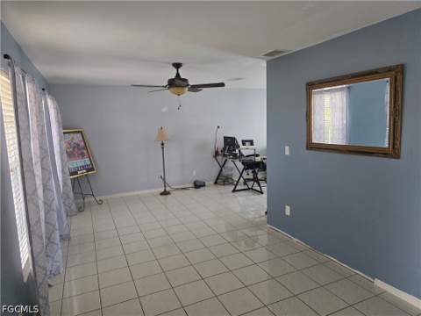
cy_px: 158
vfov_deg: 58.9
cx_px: 210
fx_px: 280
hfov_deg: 73.9
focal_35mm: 23
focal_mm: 6.3
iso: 200
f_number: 1.7
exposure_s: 1/180
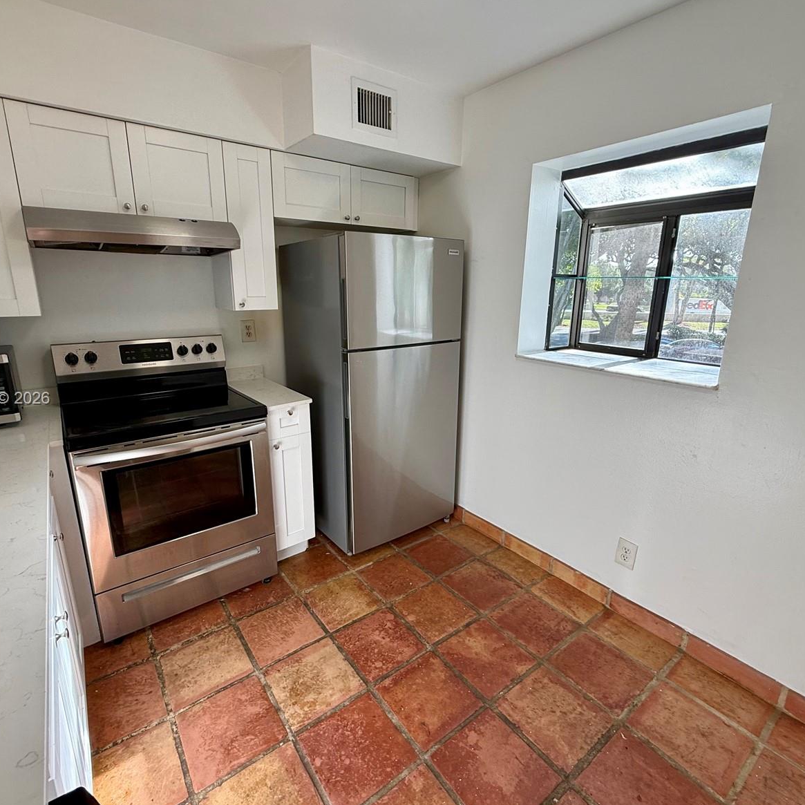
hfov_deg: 83.9
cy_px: 399
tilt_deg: -14.7
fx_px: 447
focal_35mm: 17
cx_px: 388
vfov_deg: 84.0
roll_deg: -0.2
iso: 64
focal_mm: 2.22
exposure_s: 1/120
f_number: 2.2
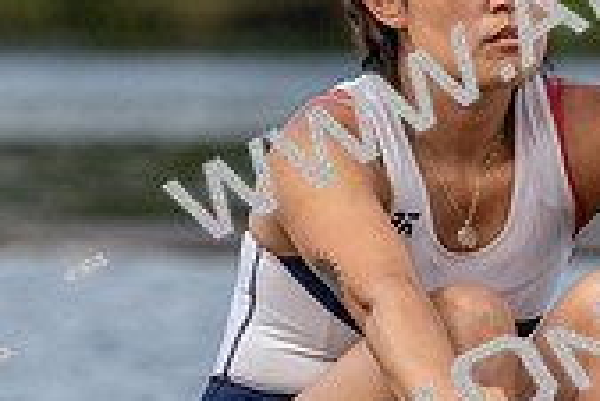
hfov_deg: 2.0
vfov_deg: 1.4
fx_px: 16864
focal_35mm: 1011
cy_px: 250
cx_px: 604
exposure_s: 1/1600
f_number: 5.6
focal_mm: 295
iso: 400
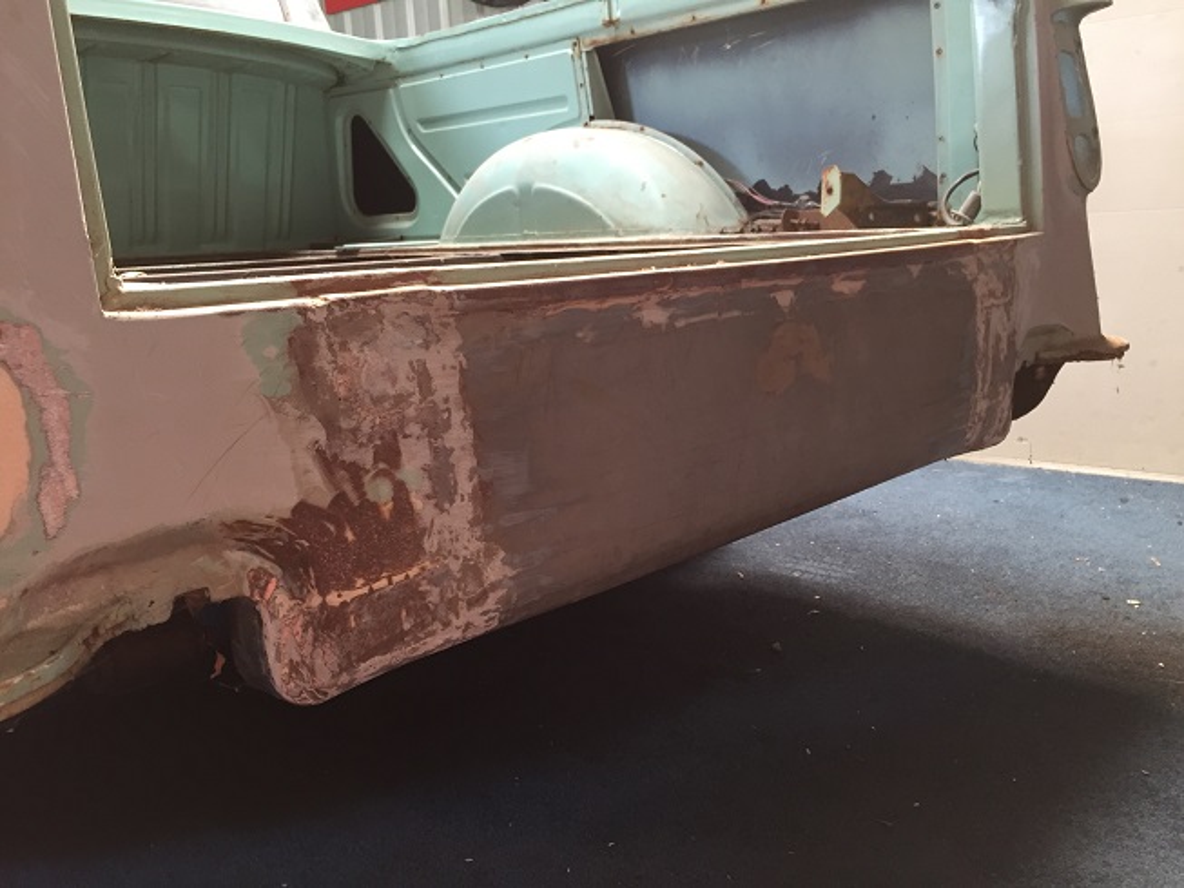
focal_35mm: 29
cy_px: 444
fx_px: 992
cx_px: 592
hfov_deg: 61.7
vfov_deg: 48.2
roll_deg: +2.8
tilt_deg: -12.1
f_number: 2.2
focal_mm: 4.15
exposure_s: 1/33
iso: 125
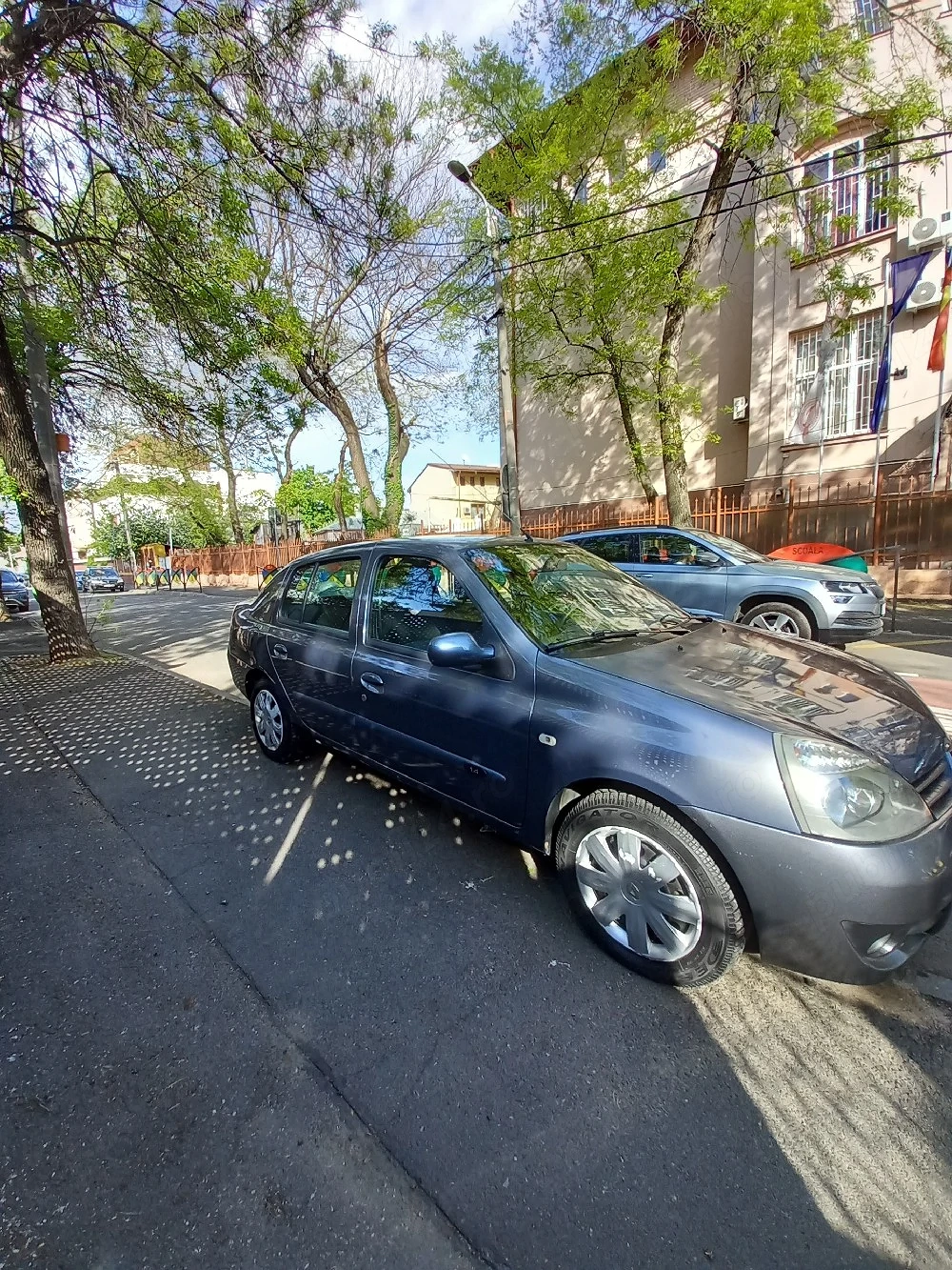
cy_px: 635
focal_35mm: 13
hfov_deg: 89.9
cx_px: 476
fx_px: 477
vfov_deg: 106.2
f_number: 2.2
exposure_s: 1/167
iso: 50
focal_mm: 1.13
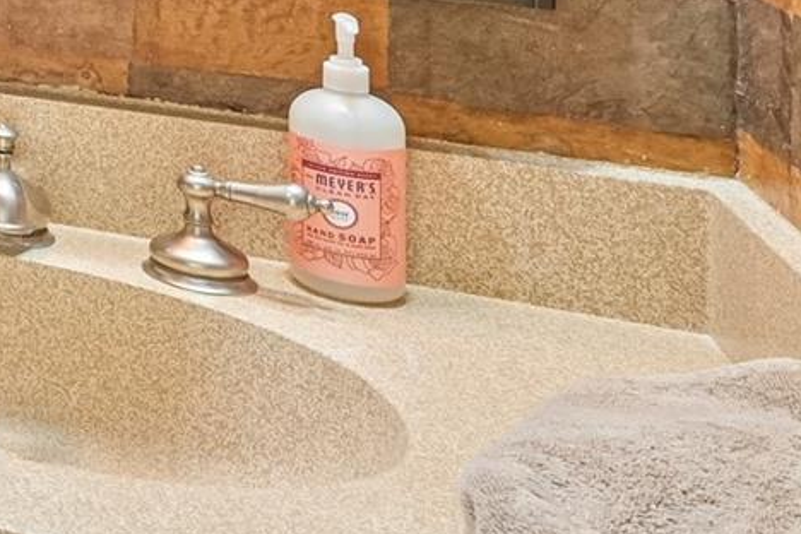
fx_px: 1557
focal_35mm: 70
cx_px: -923
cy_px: -371
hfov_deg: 17.3
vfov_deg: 16.8
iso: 400
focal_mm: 16
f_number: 8
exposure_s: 1/2.5
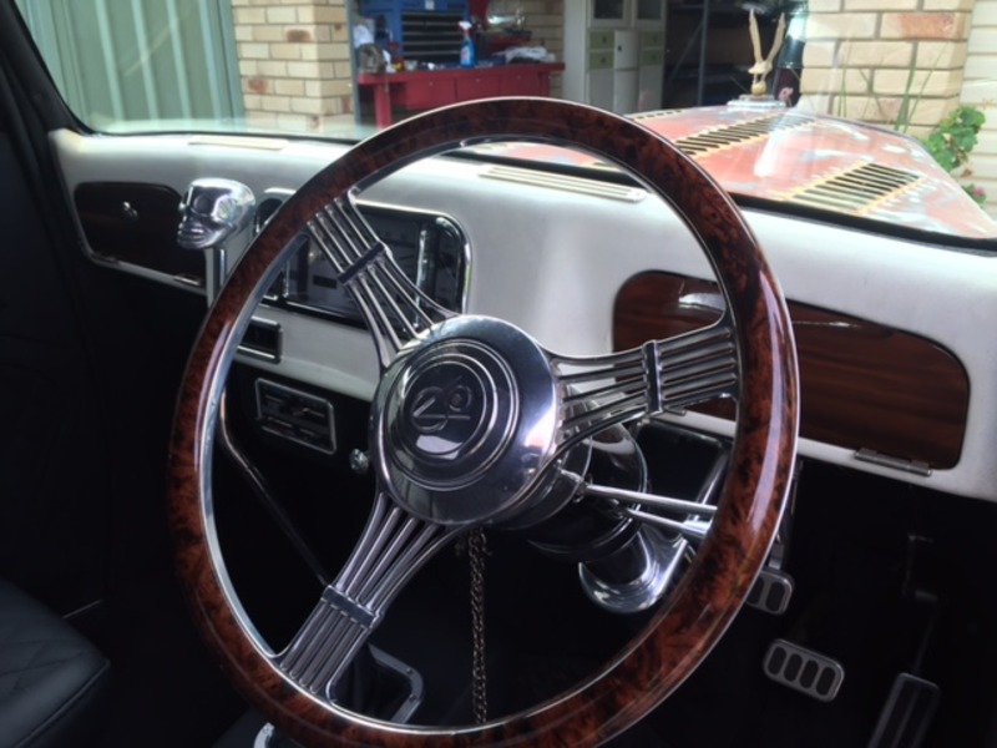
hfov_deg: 61.7
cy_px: 374
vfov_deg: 48.2
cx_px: 498
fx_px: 835
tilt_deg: -23.3
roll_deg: -1.3
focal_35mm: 29
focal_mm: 4.15
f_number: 2.2
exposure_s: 1/114
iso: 32
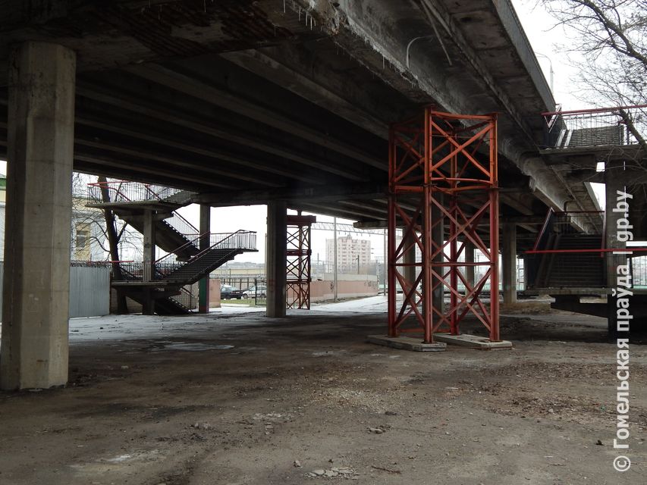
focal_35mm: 38
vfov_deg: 37.7
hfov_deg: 49.0
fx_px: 710
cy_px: 242
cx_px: 324
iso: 125
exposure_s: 1/160
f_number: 3.4
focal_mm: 6.8
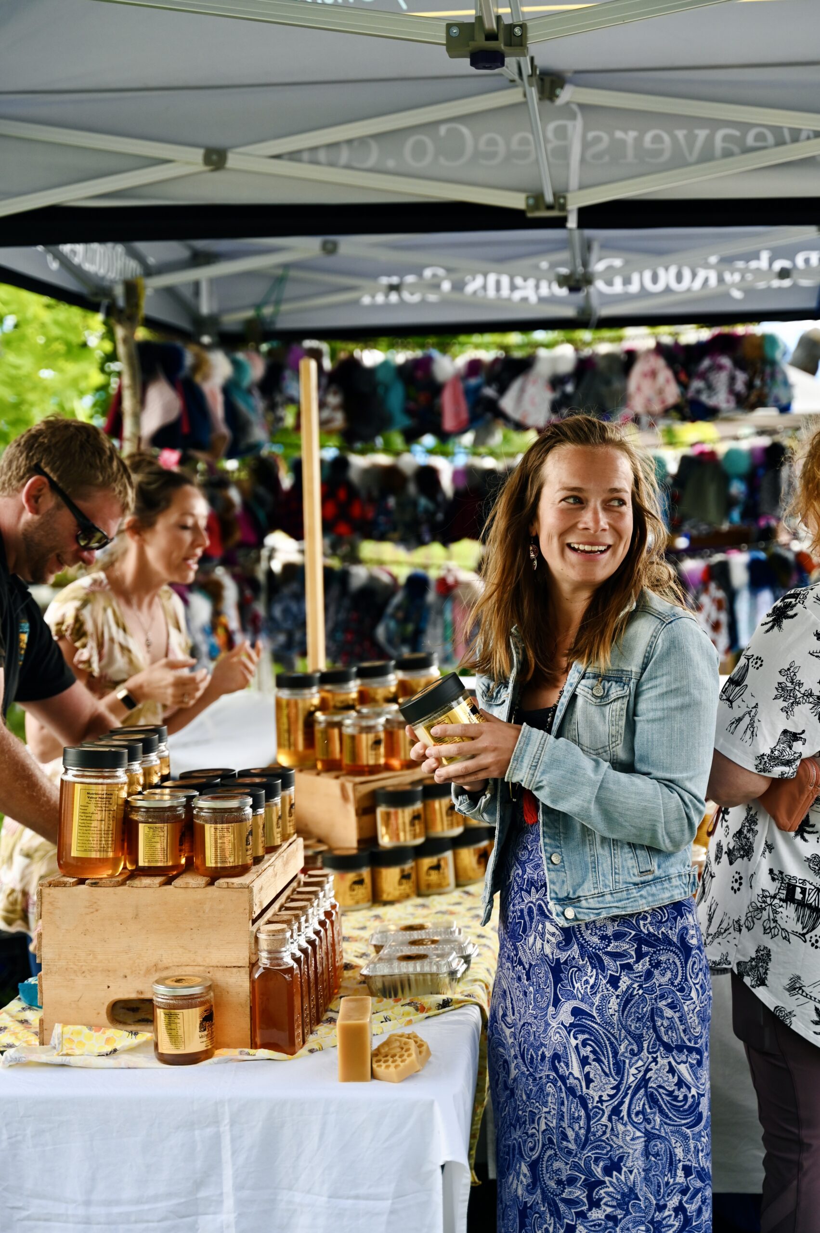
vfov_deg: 37.5
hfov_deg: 25.5
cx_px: 410
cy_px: 616
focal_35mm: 53
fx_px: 1813
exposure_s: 1/320
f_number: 2.8
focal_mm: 53
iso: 320
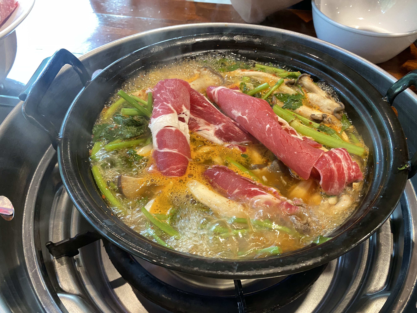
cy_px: 156
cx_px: 208
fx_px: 313
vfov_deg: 53.1
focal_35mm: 26
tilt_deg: -48.4
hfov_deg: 67.3
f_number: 1.8
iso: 400
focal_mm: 4.25
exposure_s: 1/60
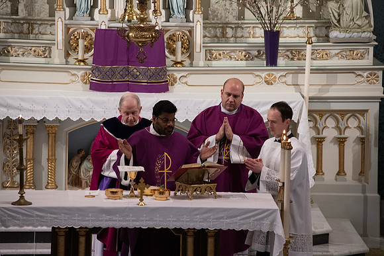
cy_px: 128
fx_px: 3201
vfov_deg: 4.6
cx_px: 192
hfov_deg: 6.9
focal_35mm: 300
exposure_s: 1/100
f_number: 9
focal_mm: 300
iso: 4000
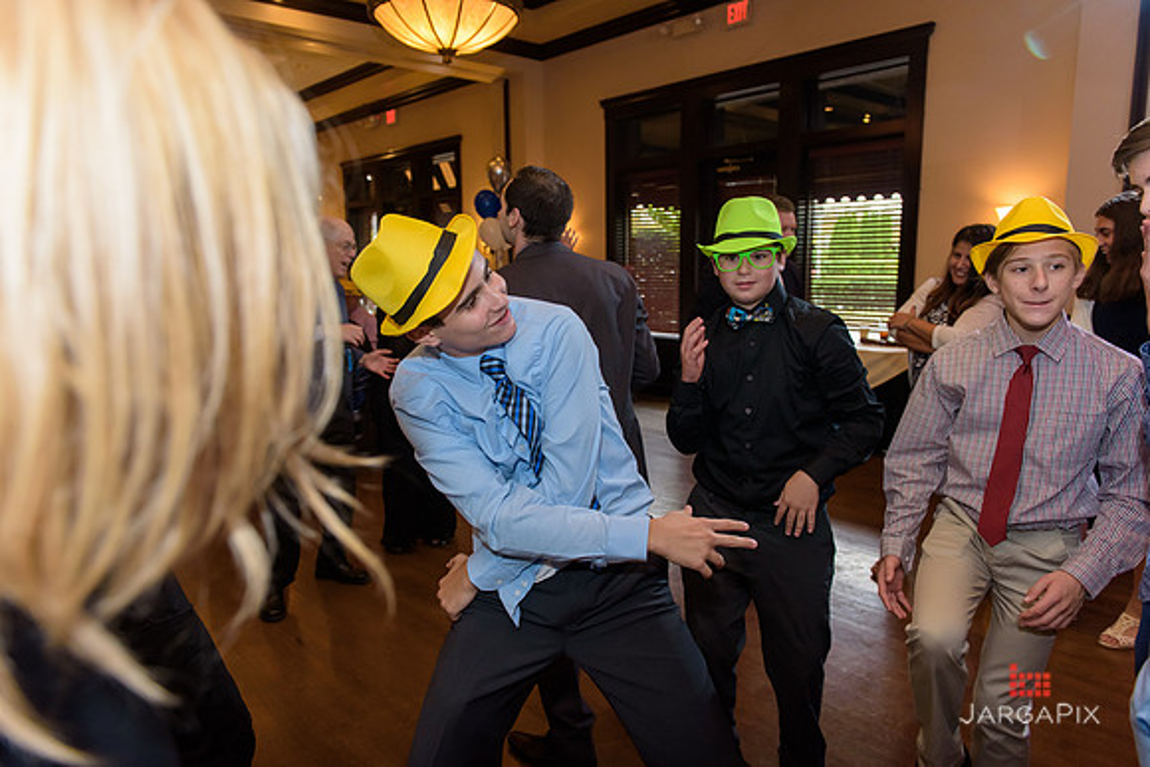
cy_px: 384
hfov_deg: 73.7
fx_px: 767
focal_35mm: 24
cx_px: 575
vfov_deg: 53.2
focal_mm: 24
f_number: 3.2
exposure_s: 1/125
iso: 1600
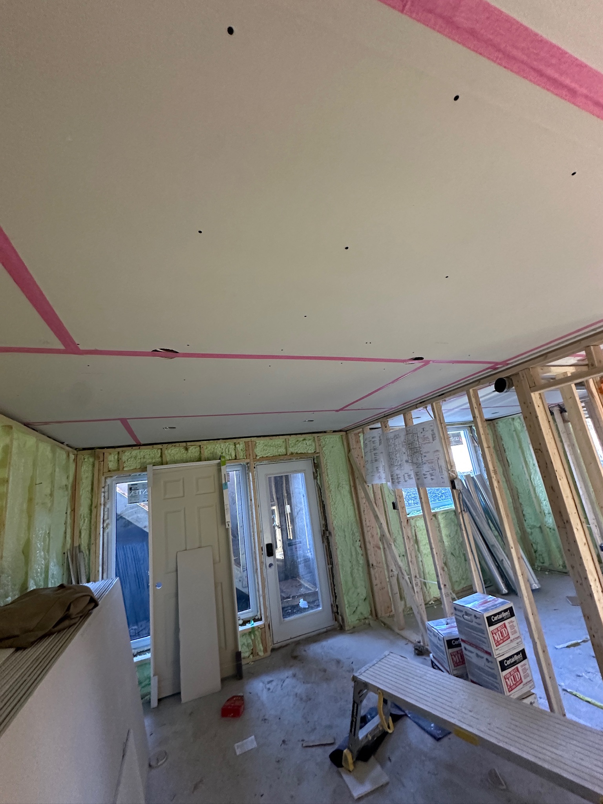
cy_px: 402
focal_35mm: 14
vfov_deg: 102.1
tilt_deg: +14.9
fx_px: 325
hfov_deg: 85.7
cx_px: 302
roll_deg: +3.1
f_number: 2.2
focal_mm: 2.22
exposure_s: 1/60
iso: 320
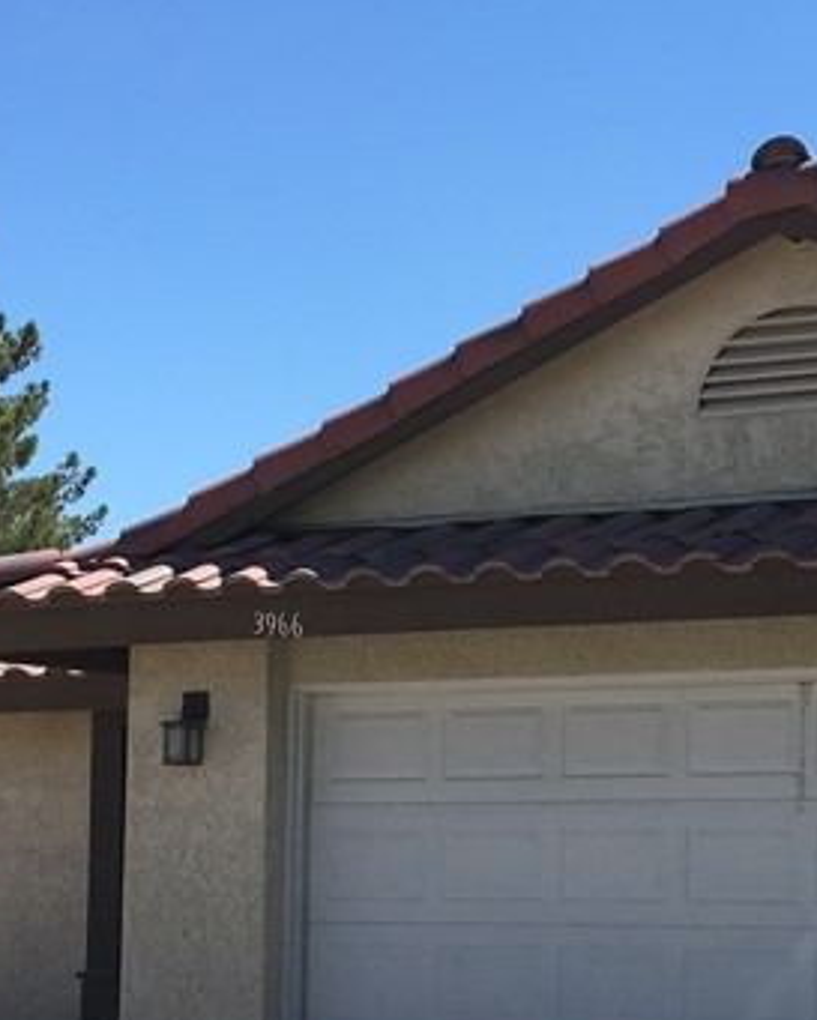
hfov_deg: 18.0
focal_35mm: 85
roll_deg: +0.1
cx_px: 542
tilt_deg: +4.8
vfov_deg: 22.4
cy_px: 682
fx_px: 2568
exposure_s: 1/1832
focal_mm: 4.15
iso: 25
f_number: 2.2
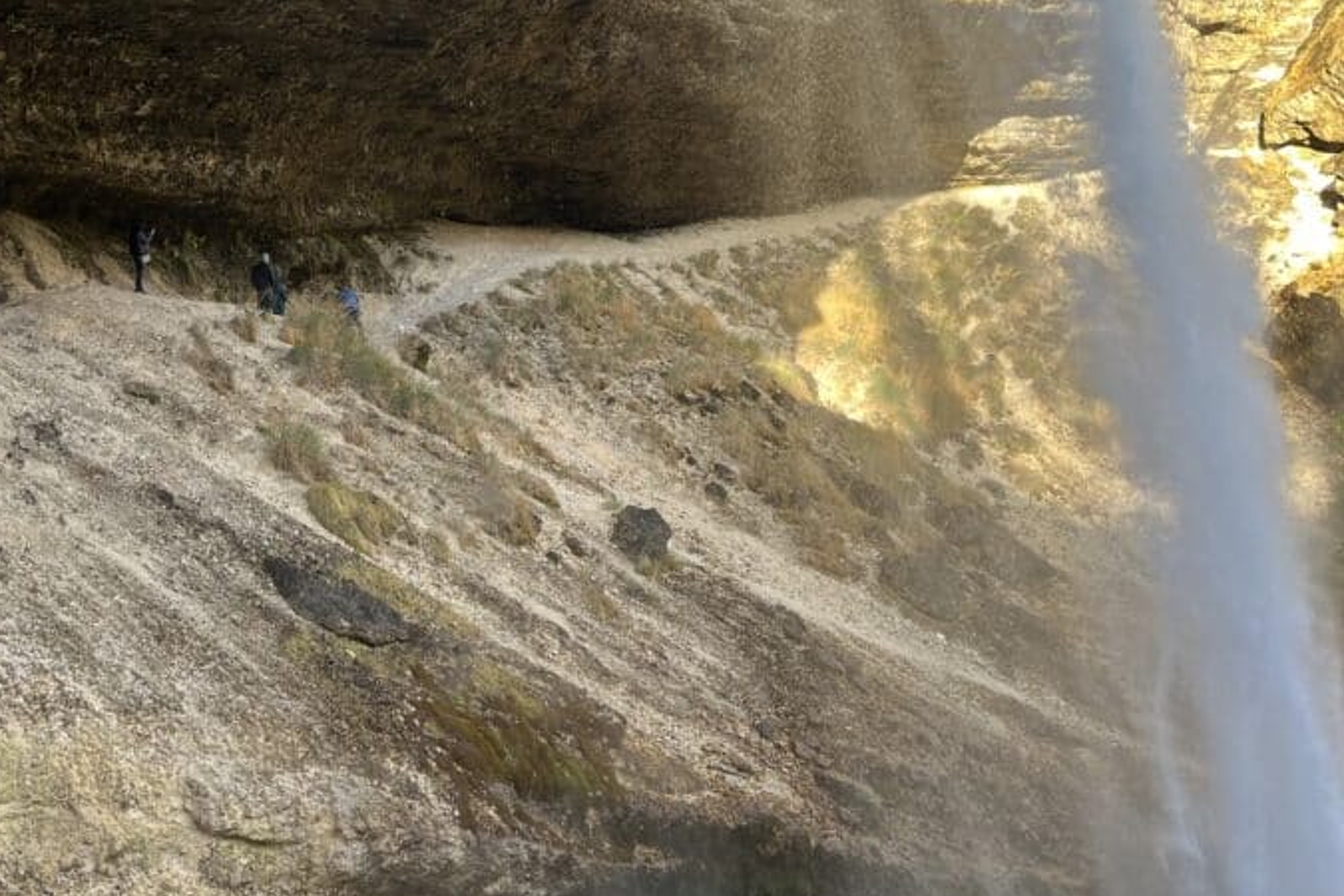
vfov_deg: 31.6
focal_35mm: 41
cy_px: 155
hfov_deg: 46.9
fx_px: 1531
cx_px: 484
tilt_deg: +4.4
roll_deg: +3.5
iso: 40
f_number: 1.6
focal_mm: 5.1
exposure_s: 1/122
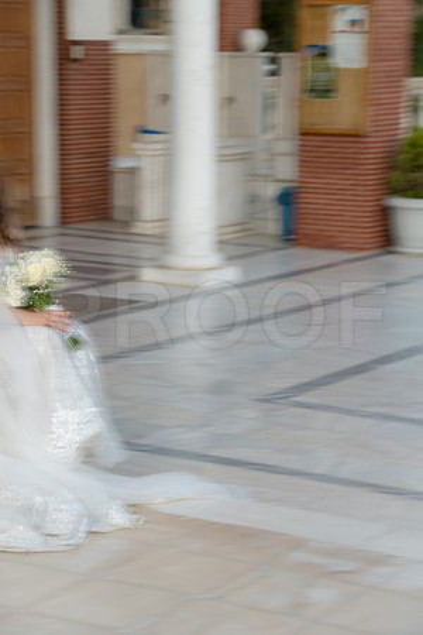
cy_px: 318
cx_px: 212
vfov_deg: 19.5
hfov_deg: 13.0
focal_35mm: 105
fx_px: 1850
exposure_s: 1/125
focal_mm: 105
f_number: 6.3
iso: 800
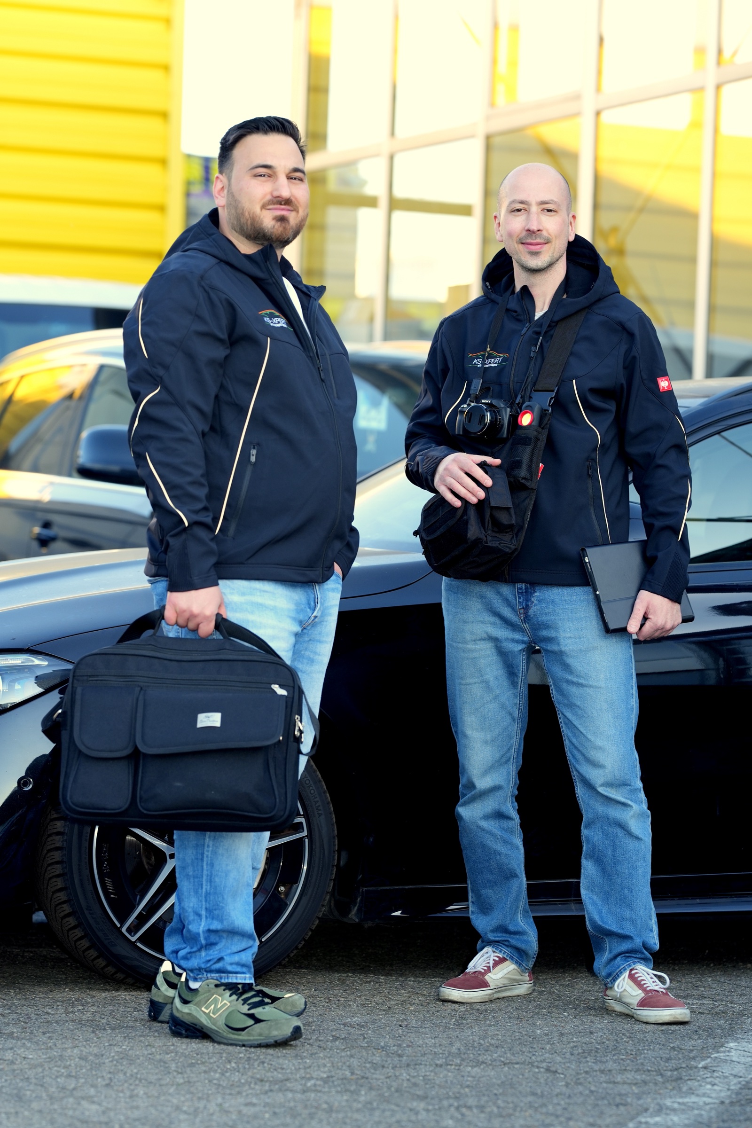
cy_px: 564
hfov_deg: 10.2
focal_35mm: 135
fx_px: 4230
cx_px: 376
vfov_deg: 15.2
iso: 200
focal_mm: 135
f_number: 4
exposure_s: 1/160
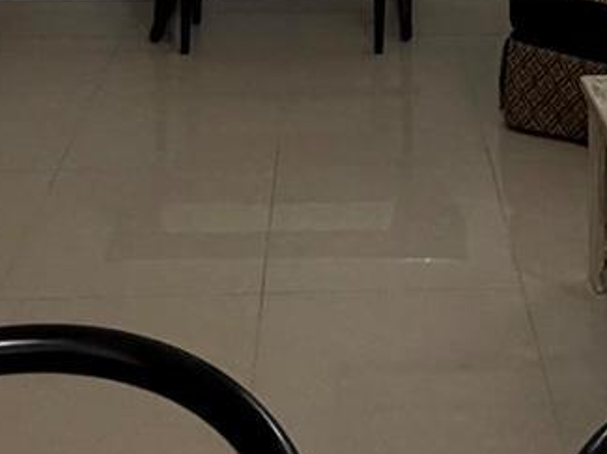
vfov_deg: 15.2
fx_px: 1209
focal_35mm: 69
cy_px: -551
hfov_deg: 28.0
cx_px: 420
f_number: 2.2
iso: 200
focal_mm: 2.22
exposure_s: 1/120
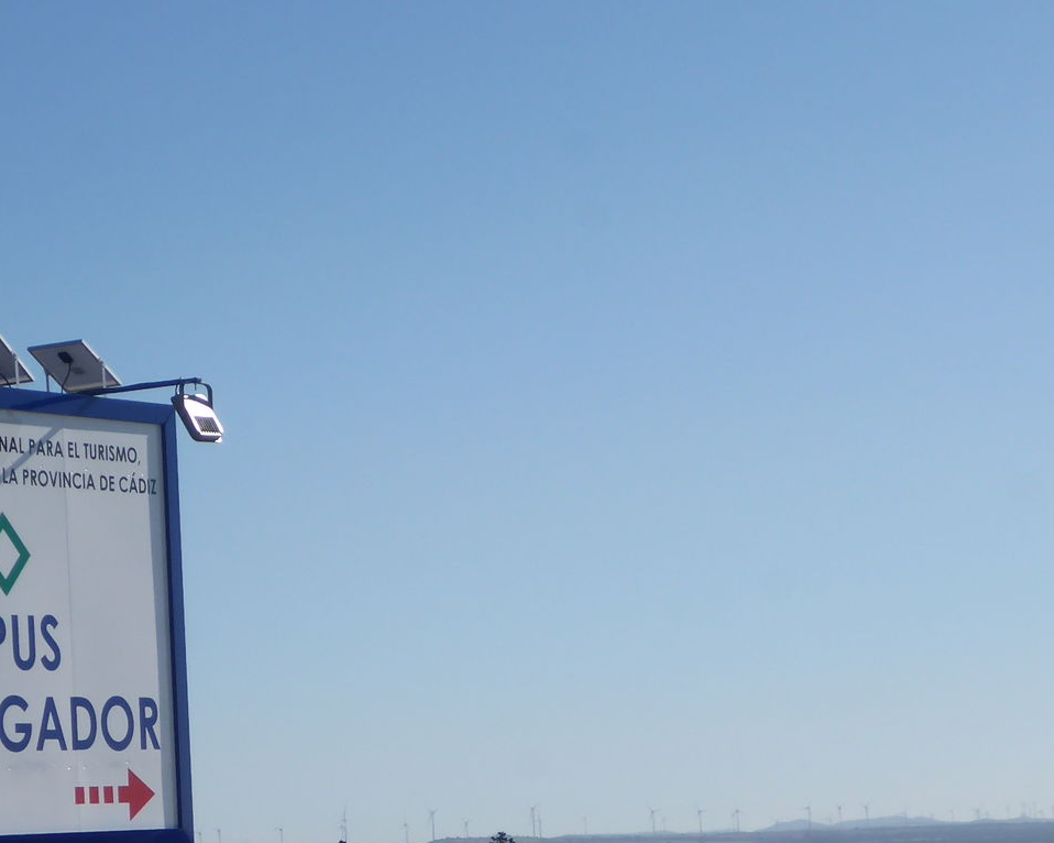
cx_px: 460
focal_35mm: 135
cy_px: 744
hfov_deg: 14.3
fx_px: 4210
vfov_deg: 11.4
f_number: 5.3
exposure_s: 1/800
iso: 100
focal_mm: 11.7
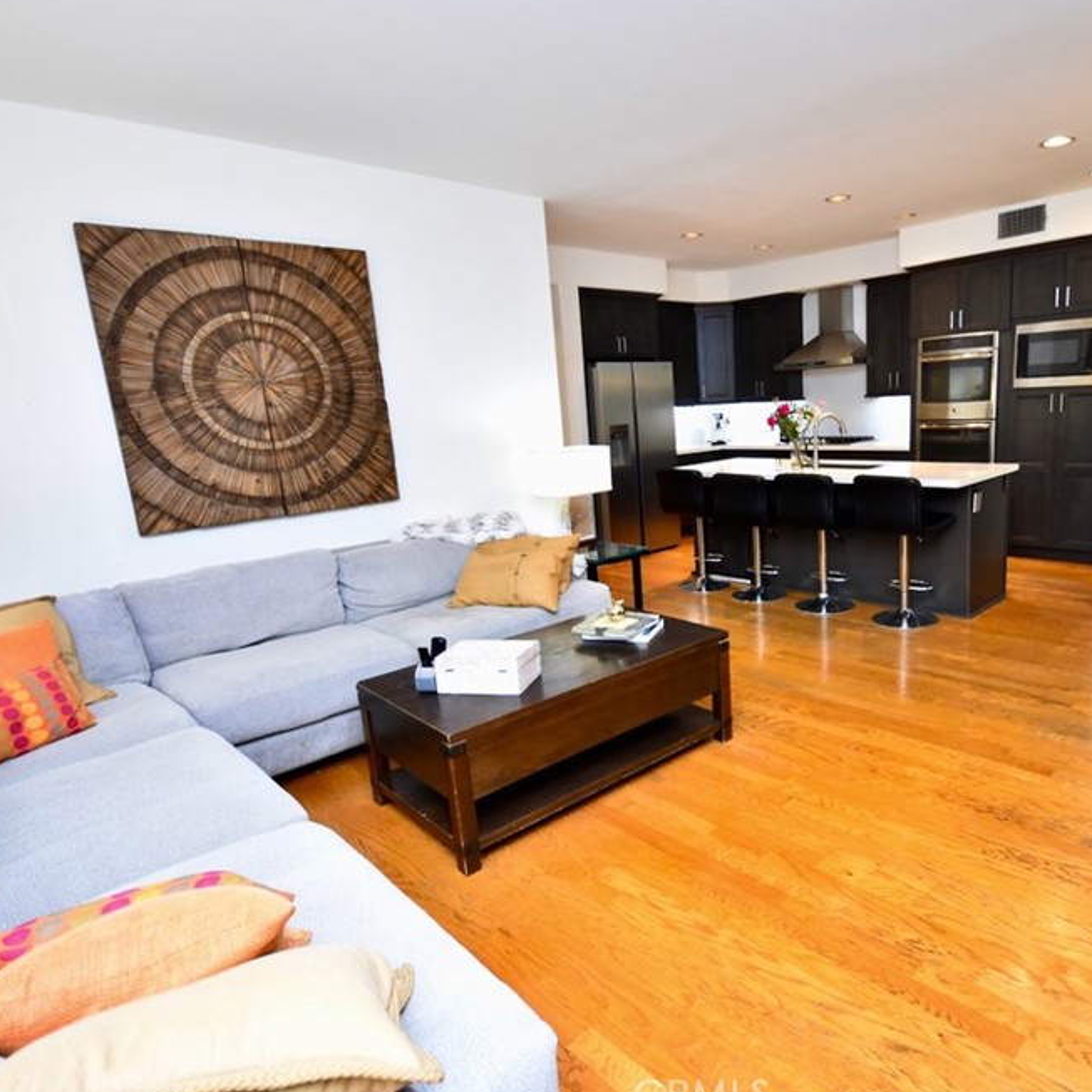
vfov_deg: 74.8
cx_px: 678
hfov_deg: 73.6
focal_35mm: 20
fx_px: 714
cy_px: 548
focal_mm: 10
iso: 1400
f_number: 4
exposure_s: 1/125
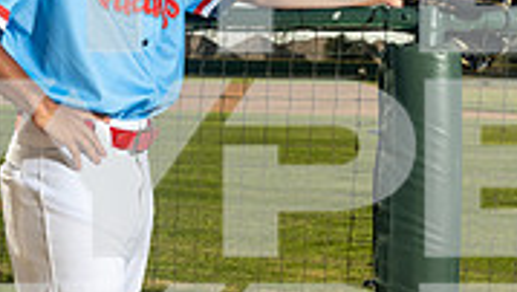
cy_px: 171
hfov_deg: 29.6
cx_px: 191
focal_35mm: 71
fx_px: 974
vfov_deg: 17.0
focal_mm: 27
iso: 500
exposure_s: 1/200
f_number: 5
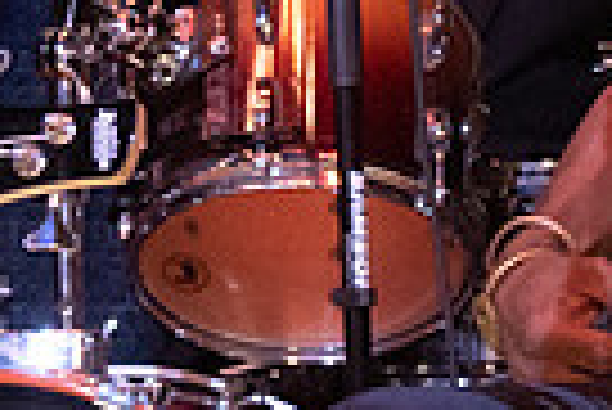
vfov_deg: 3.1
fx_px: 7641
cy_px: -101
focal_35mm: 449
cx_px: 184
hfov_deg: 4.6
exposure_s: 1/200
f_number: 5.6
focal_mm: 70
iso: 3200
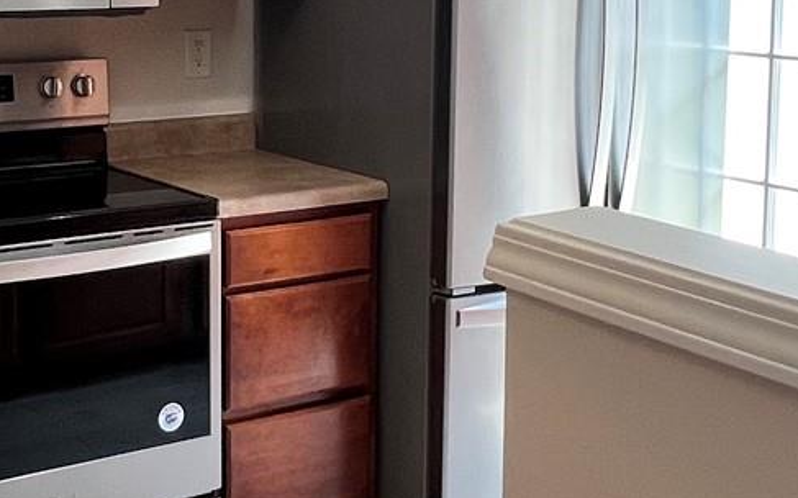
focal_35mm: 58
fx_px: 1261
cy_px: 74
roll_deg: +0.3
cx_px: 259
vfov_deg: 21.9
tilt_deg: -4.4
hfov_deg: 34.8
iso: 100
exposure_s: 1/120
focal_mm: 1.57
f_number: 1.8
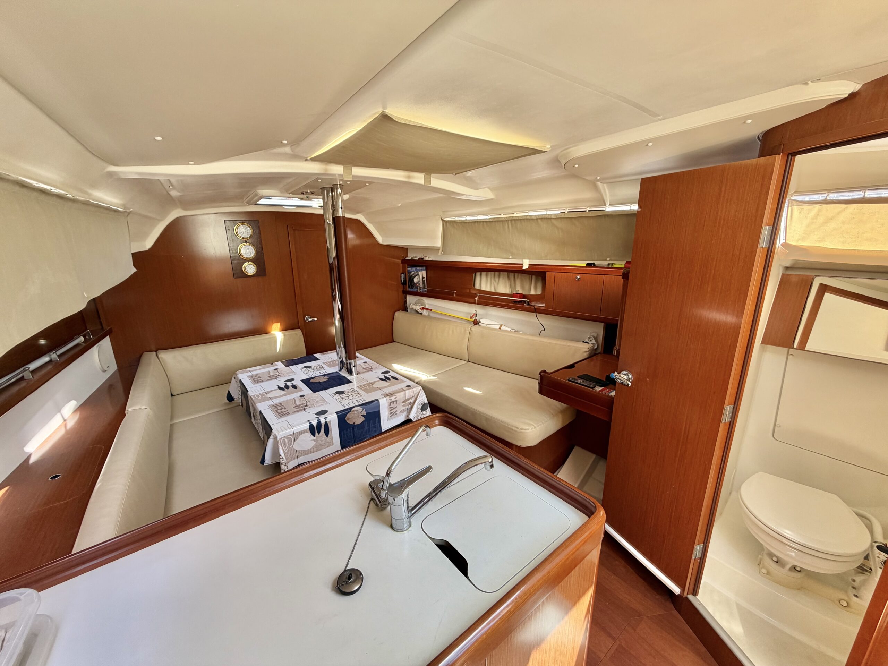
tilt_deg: -14.5
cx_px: 444
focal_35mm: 14
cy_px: 333
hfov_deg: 102.1
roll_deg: +1.7
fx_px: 359
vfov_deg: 85.7
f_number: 2.2
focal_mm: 2.22
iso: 100
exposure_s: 1/121
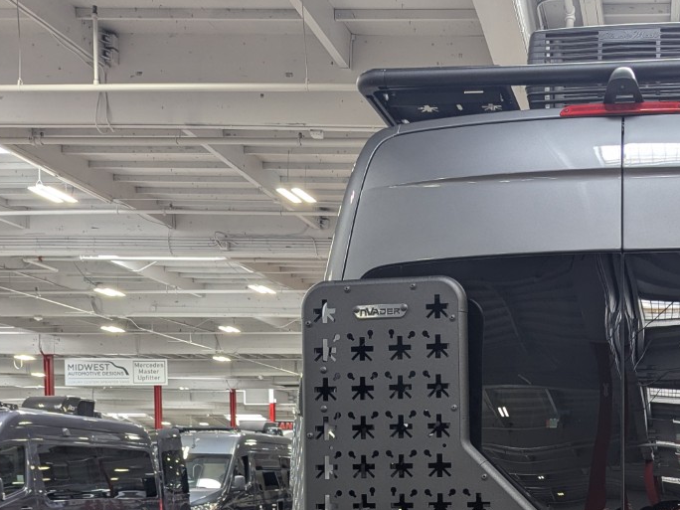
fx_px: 963
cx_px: 583
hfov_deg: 37.0
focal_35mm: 49
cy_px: 512
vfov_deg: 27.9
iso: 67
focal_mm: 6.81
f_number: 1.85
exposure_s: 1/60
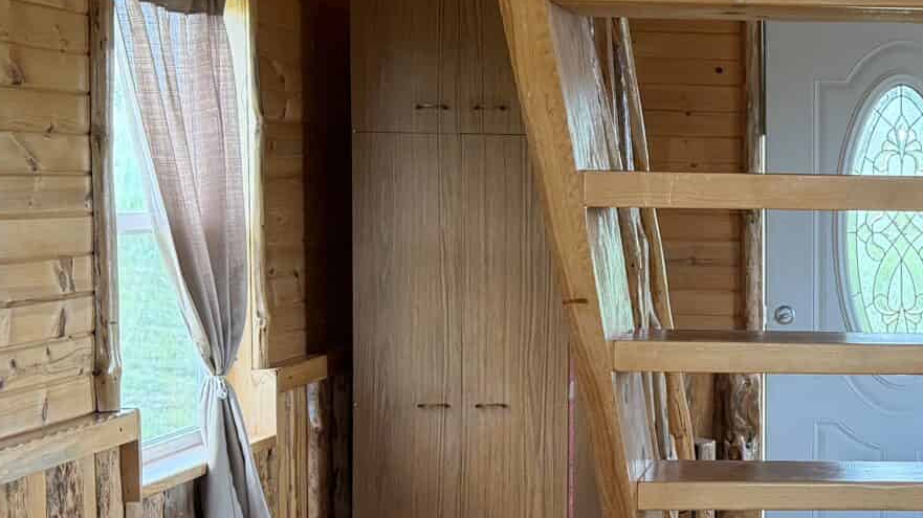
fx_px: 1860
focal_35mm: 76
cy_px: 292
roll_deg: -0.4
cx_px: 964
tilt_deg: -3.3
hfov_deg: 26.1
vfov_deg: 15.9
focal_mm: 6.76
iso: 200
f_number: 1.78
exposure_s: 1/134
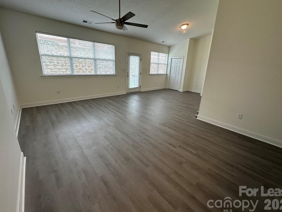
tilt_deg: -15.5
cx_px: 145
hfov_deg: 98.1
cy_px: 101
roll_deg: -3.0
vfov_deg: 81.7
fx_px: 122
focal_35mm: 15
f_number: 2.2
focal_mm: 2.22
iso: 125
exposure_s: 1/120
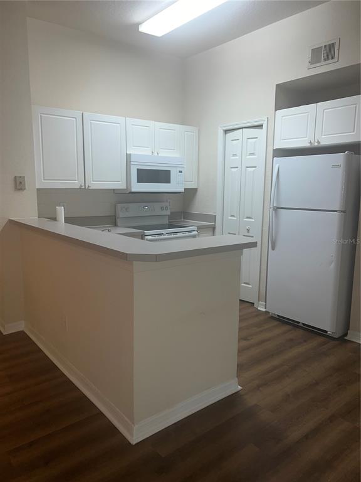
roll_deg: +1.0
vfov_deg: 67.3
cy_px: 241
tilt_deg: -7.5
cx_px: 180
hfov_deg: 53.1
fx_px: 362
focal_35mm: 26
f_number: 1.5
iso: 32
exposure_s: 1/40
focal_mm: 5.7
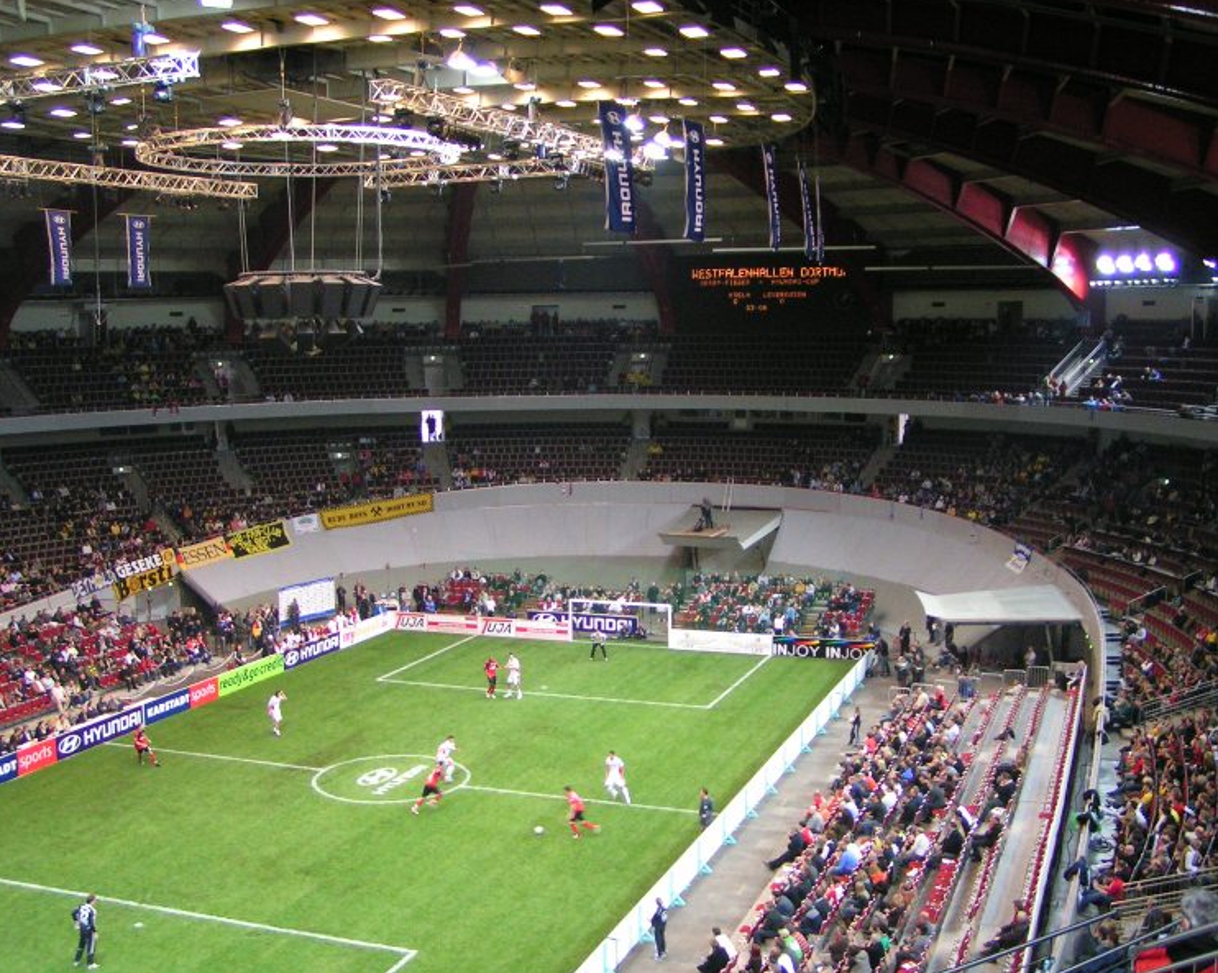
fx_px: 1441
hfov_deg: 45.8
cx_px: 616
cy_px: 484
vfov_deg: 37.3
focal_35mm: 40
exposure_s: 1/30
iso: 200
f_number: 2.8
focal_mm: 5.8
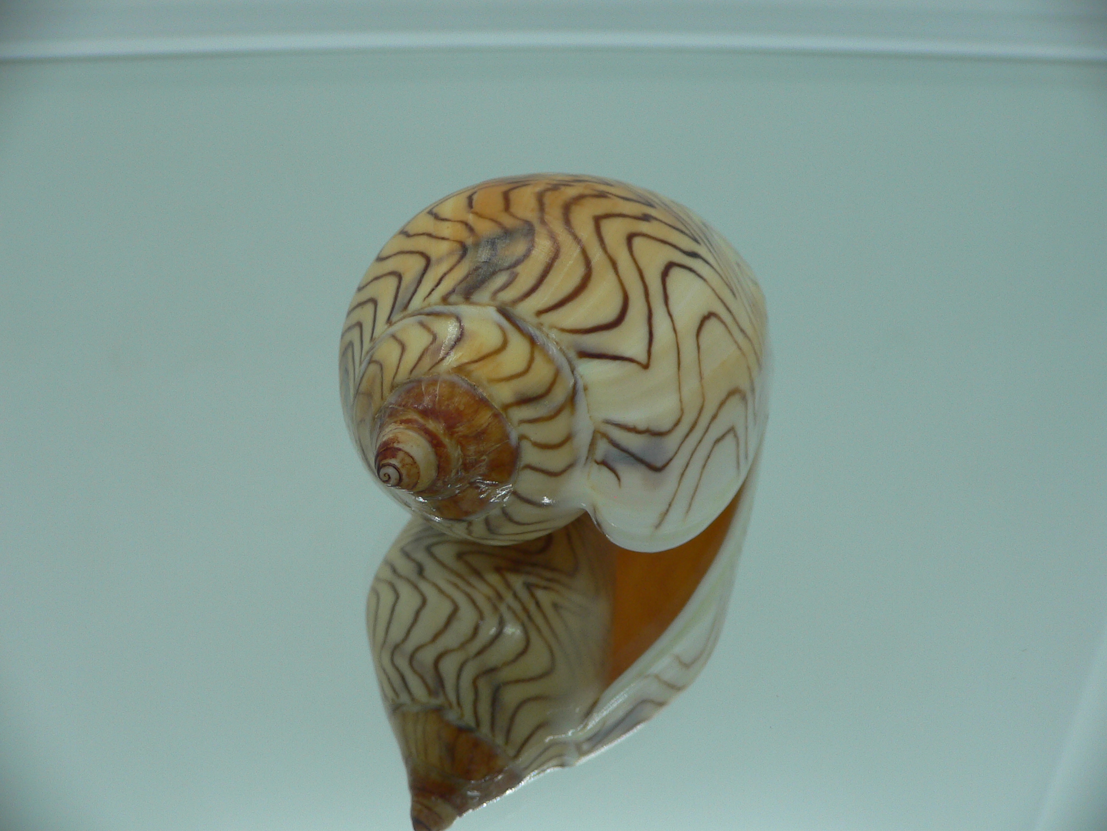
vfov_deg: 40.7
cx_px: 554
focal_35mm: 35
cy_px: 416
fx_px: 1119
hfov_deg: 52.6
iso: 80
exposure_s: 1/60
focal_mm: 4.6
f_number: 2.8
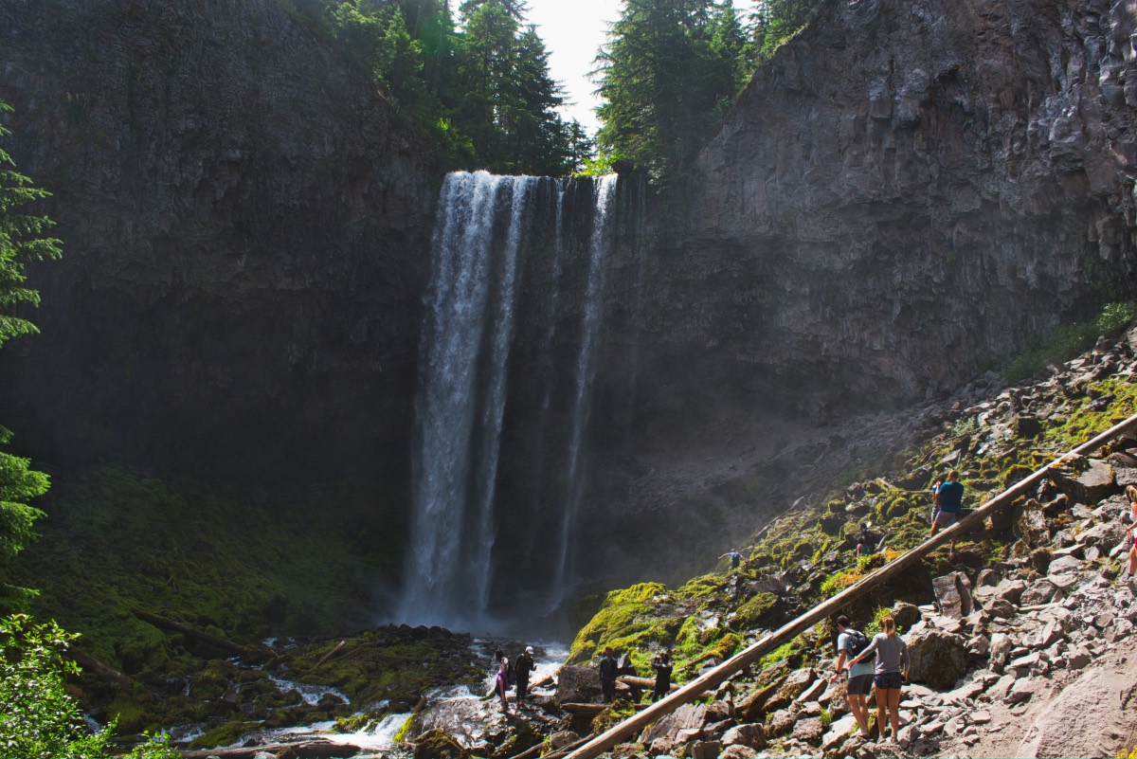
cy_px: 380
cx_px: 568
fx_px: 1043
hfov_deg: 57.2
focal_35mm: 33
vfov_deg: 40.0
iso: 400
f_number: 10
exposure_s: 1/200
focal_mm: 22
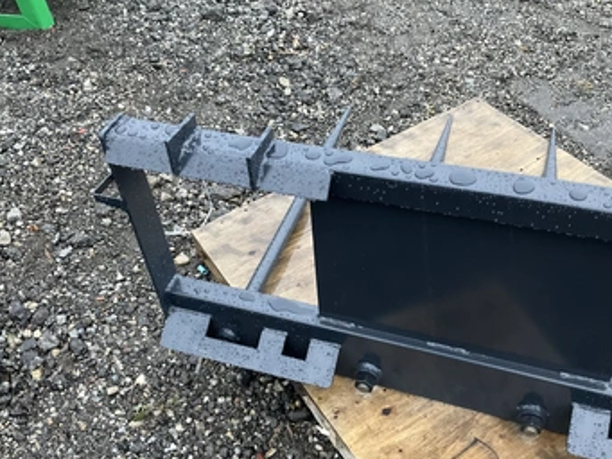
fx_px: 601
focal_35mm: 34
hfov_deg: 53.9
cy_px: 247
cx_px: 305
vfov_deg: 41.8
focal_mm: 3
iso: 320
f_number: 1.8
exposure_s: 1/51
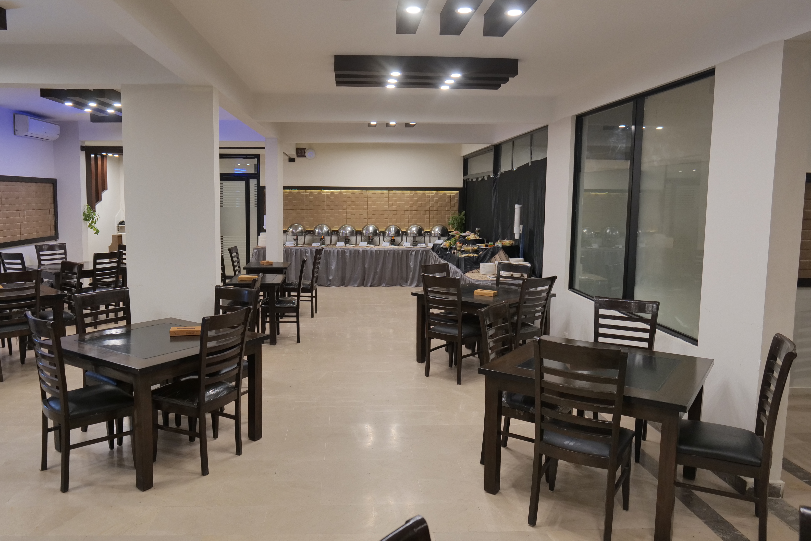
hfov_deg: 71.3
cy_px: 257
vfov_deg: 51.3
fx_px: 563
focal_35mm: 25
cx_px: 363
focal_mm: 20
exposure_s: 1/100
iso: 1600
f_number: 3.5
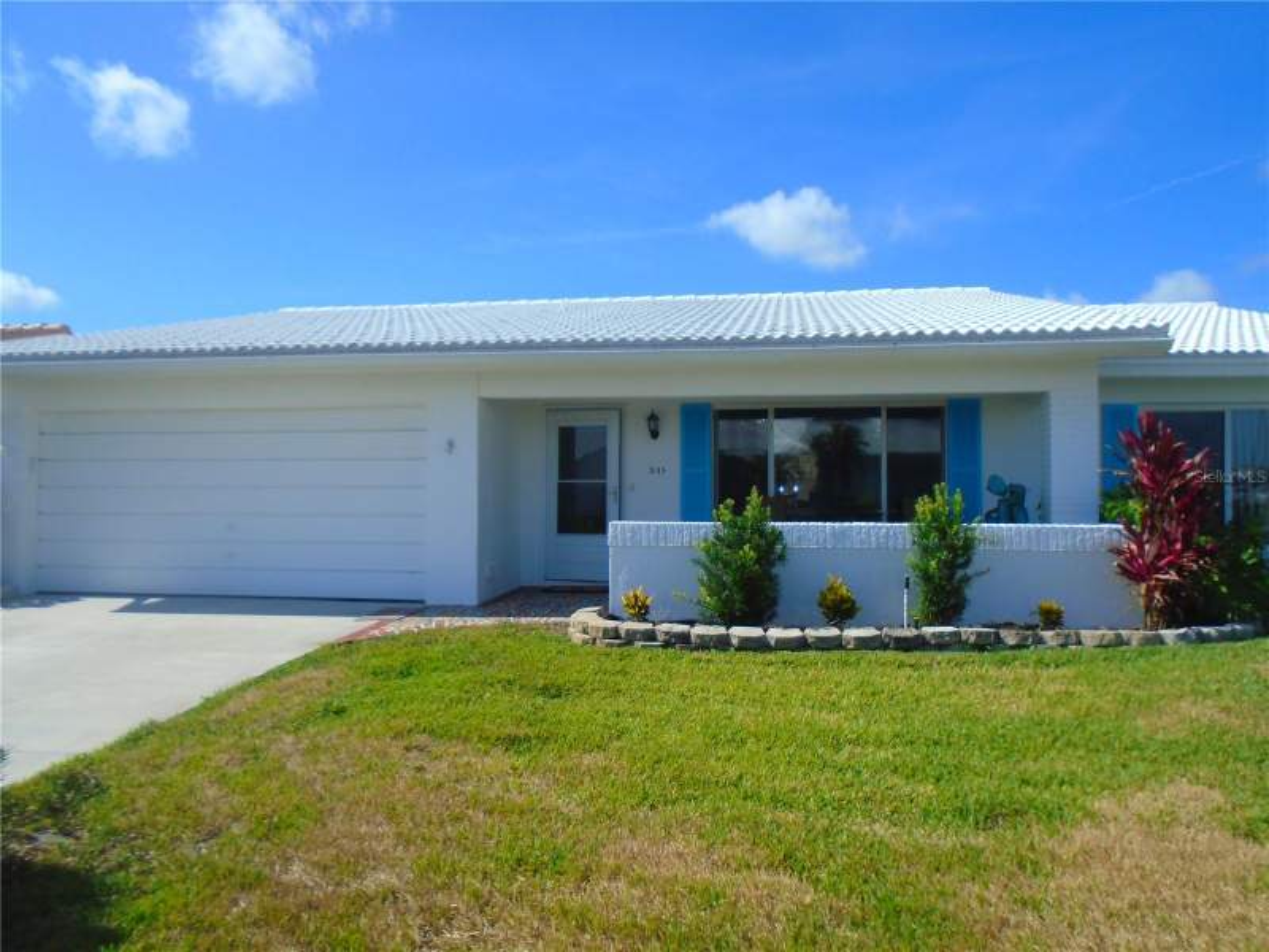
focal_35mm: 26
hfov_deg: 67.3
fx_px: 953
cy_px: 476
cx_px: 634
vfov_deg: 53.1
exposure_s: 1/250
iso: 100
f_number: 8
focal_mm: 4.6
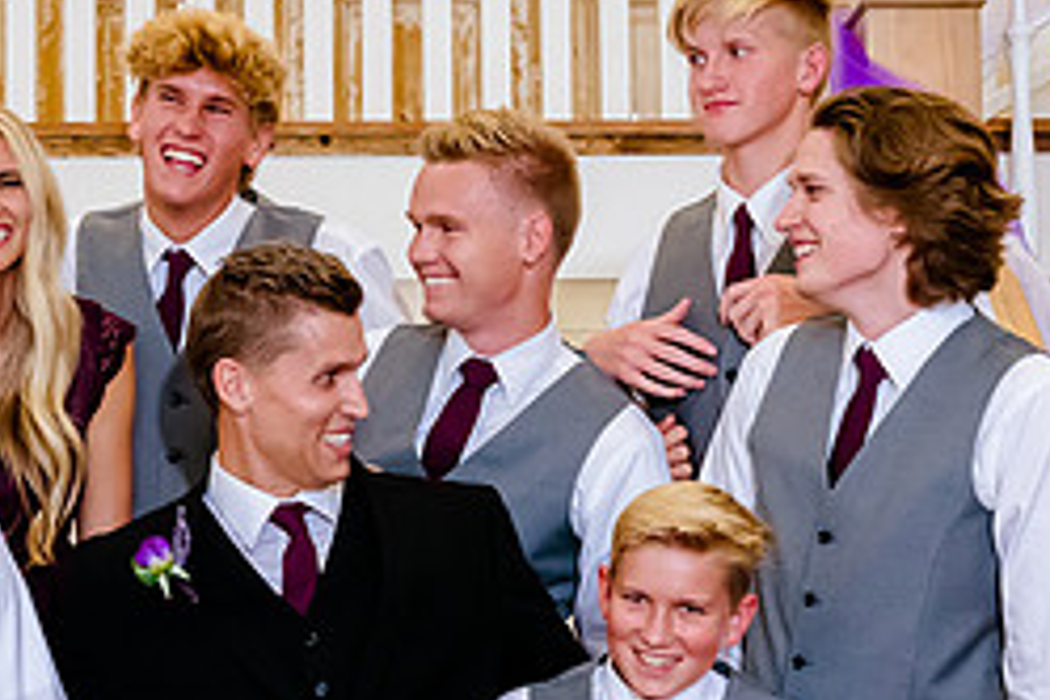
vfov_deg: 8.6
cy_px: 426
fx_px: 4637
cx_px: 274
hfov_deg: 12.9
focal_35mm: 159
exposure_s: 1/200
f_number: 6.3
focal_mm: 55
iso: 2500
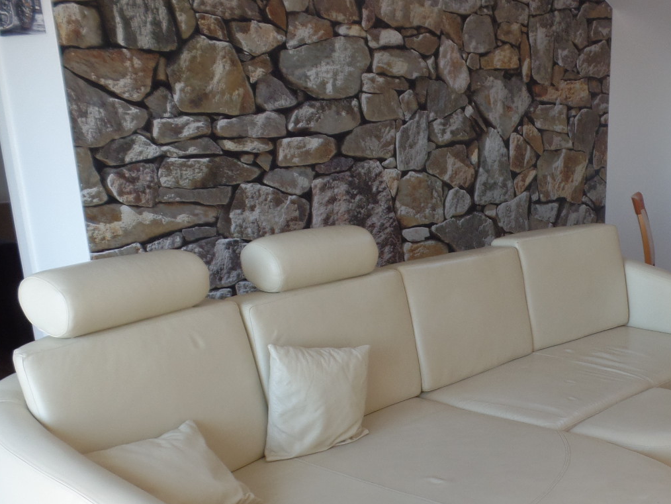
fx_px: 872
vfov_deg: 31.4
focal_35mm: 45
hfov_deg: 40.9
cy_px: 397
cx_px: 500
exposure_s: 1/30
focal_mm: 4.1
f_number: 3.2
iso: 80
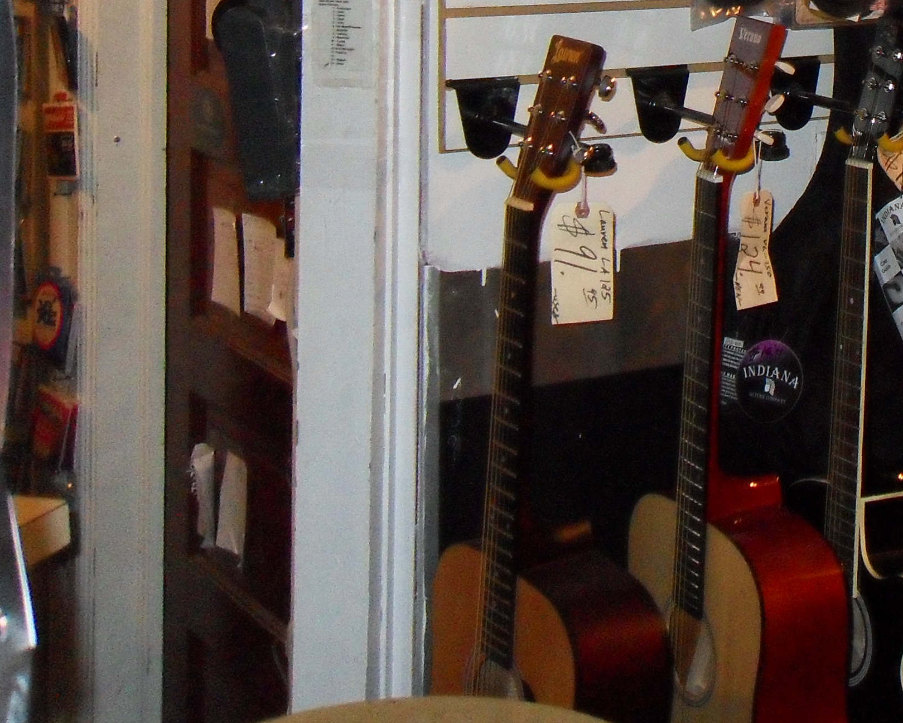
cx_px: 993
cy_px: -9
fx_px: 2058
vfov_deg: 19.3
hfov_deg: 23.3
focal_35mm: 77
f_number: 3.5
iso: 400
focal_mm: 6.3
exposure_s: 1/45
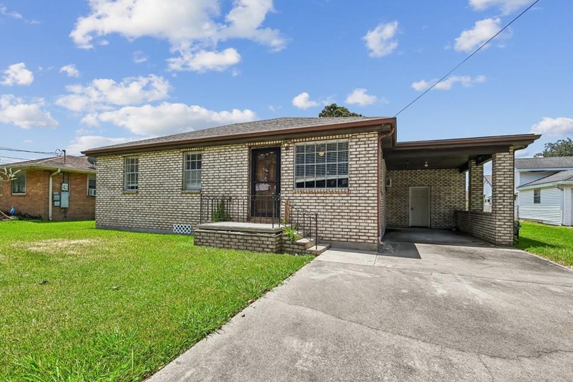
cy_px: 194
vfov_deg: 70.4
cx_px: 273
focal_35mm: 17
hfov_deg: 93.2
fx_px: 271
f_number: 11
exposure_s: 1/640
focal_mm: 16
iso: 400
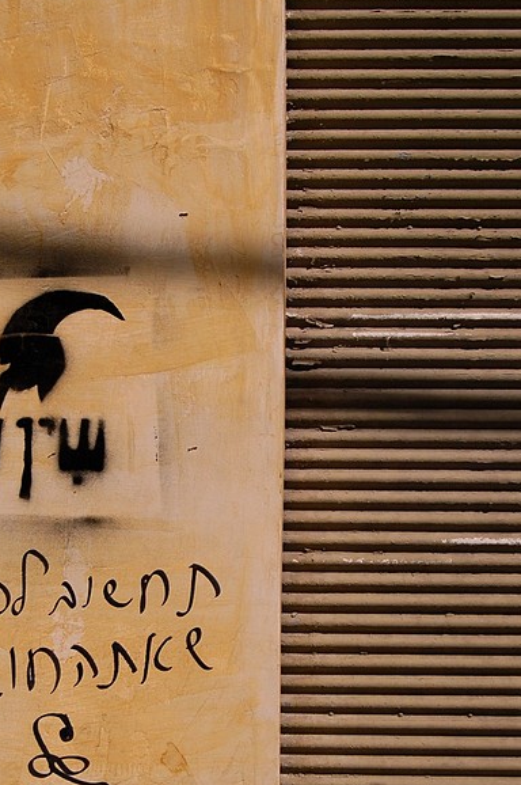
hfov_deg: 25.0
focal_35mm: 54
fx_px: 1175
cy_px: 503
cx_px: 209
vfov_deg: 36.6
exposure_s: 1/500
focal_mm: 26
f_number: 11
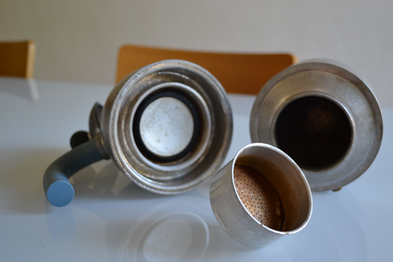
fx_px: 448
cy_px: 143
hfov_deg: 47.3
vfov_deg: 32.6
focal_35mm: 41
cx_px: 221
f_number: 4
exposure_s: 1/30
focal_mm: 24
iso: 400
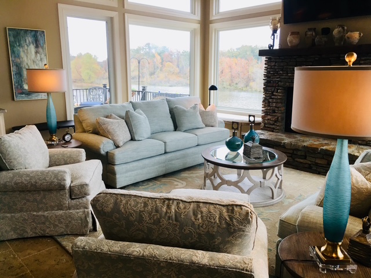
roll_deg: -0.6
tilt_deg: -11.4
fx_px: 311
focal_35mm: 29
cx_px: 186
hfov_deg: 61.7
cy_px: 139
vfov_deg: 48.2
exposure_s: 1/120
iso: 40
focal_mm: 4.15
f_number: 2.2
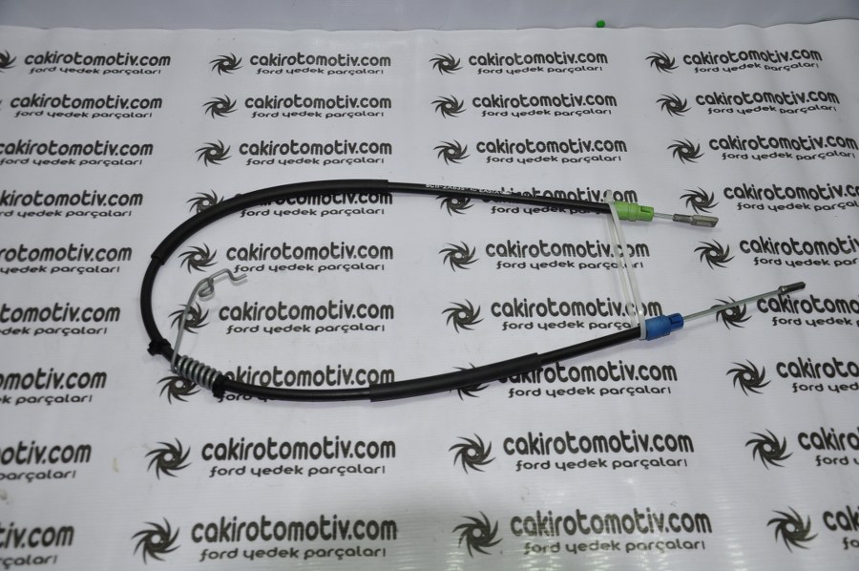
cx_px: 430
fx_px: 930
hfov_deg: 49.6
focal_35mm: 39
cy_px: 286
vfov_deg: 34.1
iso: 200
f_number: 4.5
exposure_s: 1/125
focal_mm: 26
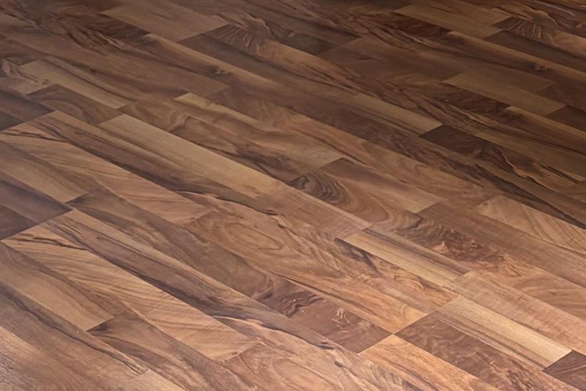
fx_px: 1661
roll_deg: +1.5
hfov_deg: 18.2
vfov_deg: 12.4
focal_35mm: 102
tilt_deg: -11.3
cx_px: 828
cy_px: -287
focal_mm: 5.96
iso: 125
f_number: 1.6
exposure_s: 1/75
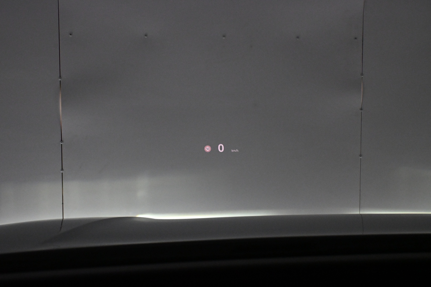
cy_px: 144
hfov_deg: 40.5
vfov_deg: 27.7
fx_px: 584
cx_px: 216
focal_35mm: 49
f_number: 9
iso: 4000
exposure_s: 1/500
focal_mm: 32.5
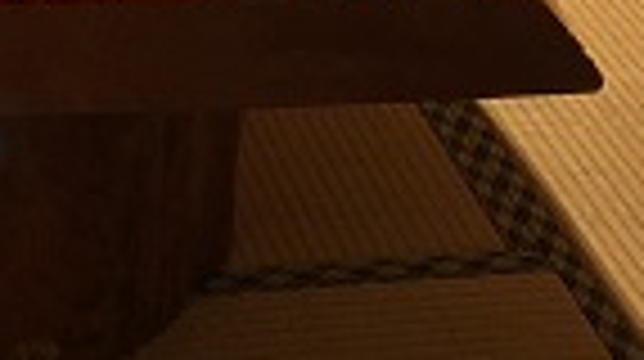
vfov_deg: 7.9
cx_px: -72
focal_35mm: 129
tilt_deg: -7.1
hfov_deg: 16.2
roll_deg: -0.3
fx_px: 2200
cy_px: -785
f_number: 1.8
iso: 100
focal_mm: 4
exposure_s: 1/8
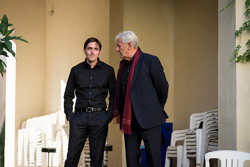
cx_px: 125
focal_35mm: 135
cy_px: 84
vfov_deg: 10.2
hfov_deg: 15.2
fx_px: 938
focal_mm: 135
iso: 500
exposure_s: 1/1000
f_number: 8
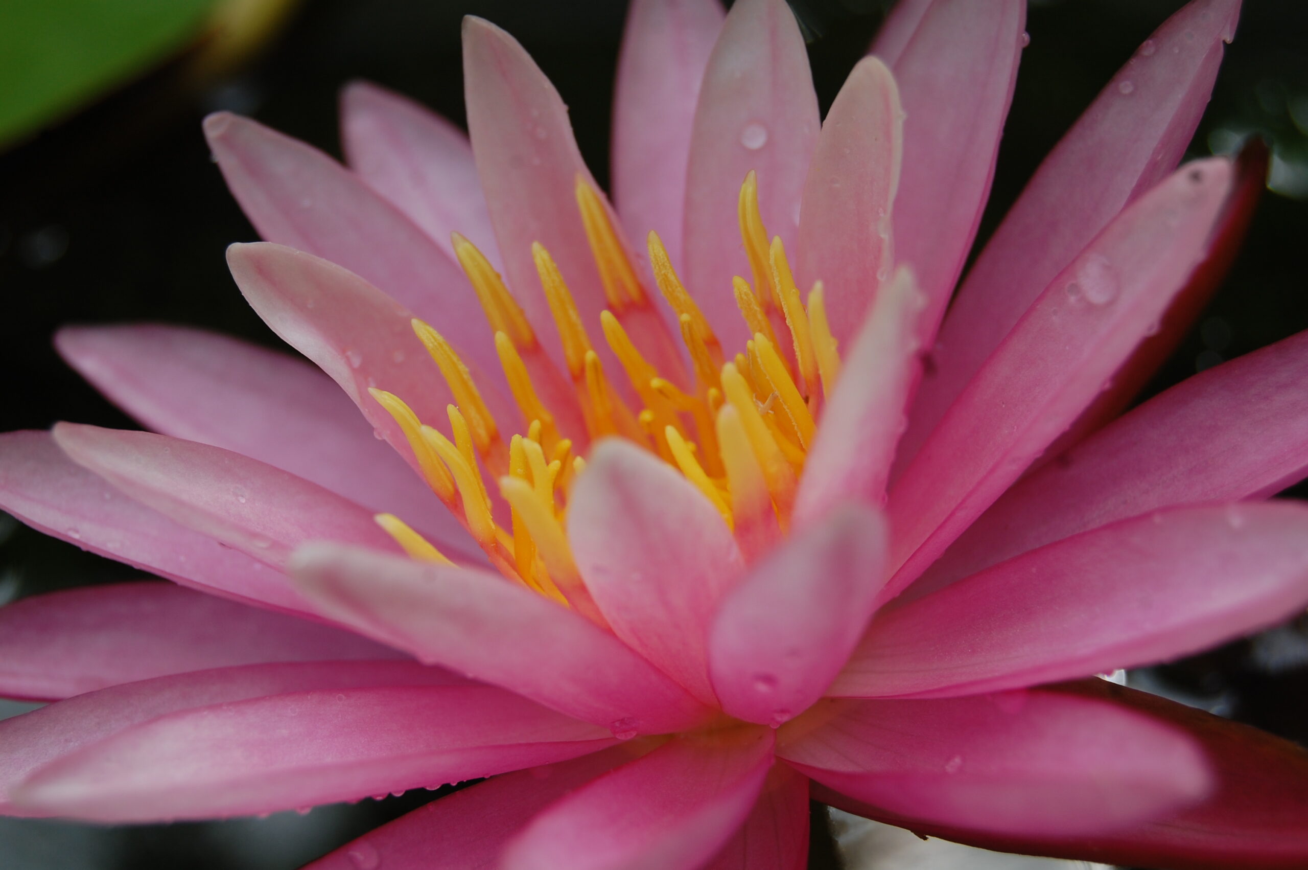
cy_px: 435
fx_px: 2995
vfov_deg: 16.5
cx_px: 654
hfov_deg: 24.6
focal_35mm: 82
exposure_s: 1/250
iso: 200
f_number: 8
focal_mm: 55
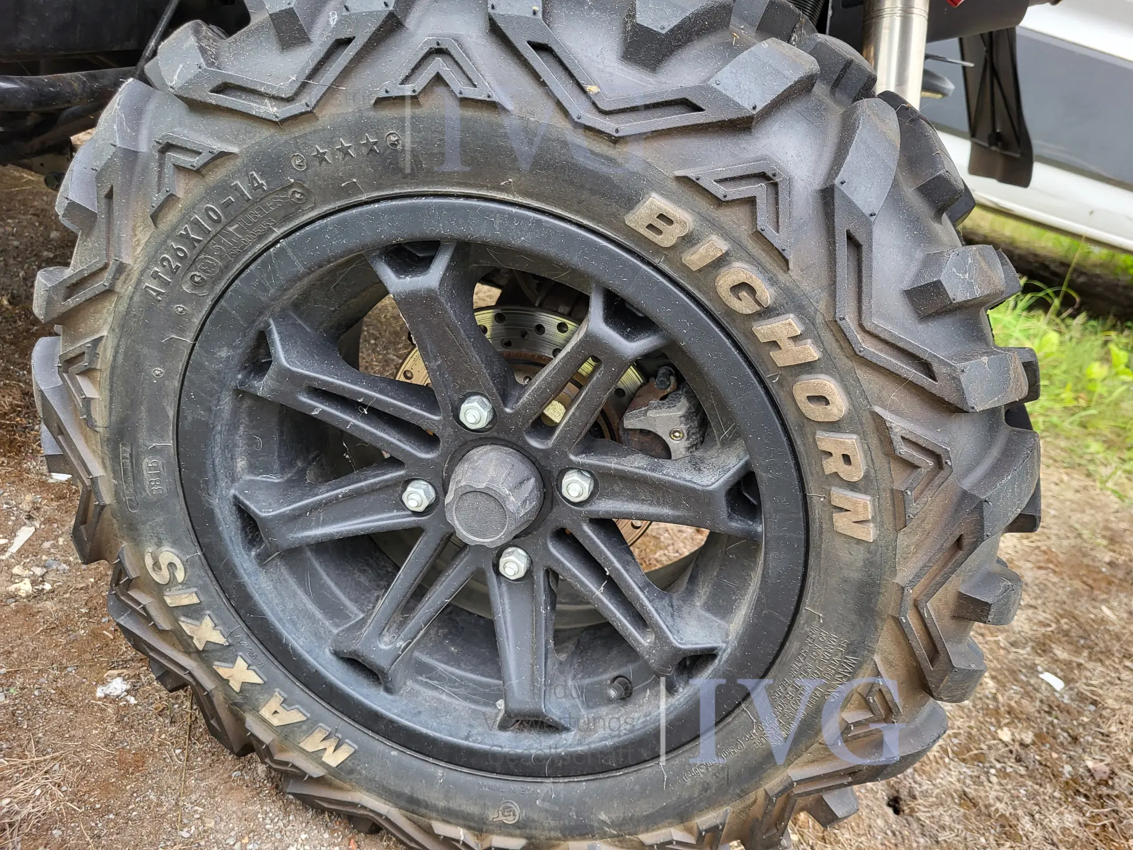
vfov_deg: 53.1
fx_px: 851
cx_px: 566
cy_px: 425
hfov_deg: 67.3
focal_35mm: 26
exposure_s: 1/100
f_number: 1.8
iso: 100
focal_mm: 5.4
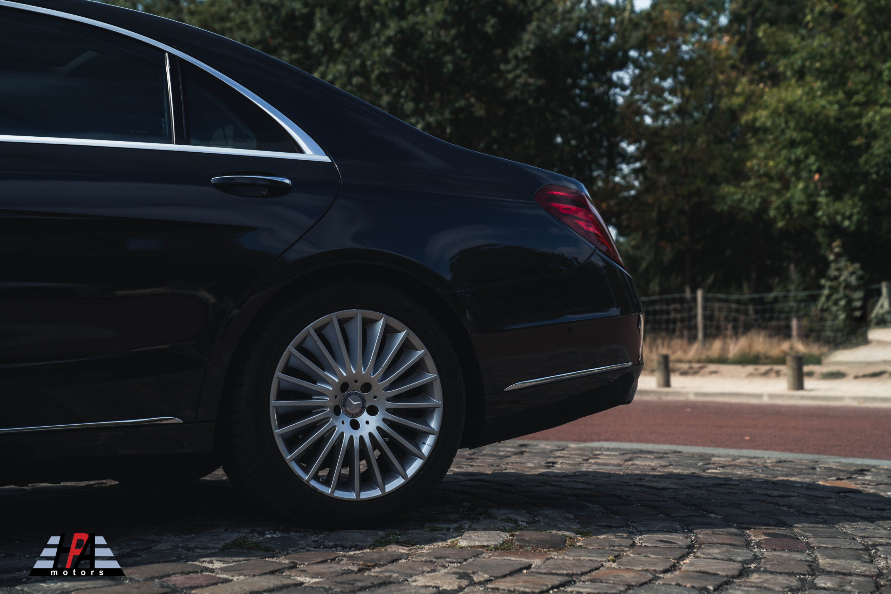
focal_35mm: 67
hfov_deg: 30.1
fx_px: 1659
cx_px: 446
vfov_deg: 20.3
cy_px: 297
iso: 320
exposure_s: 1/1000
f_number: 4
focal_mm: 67
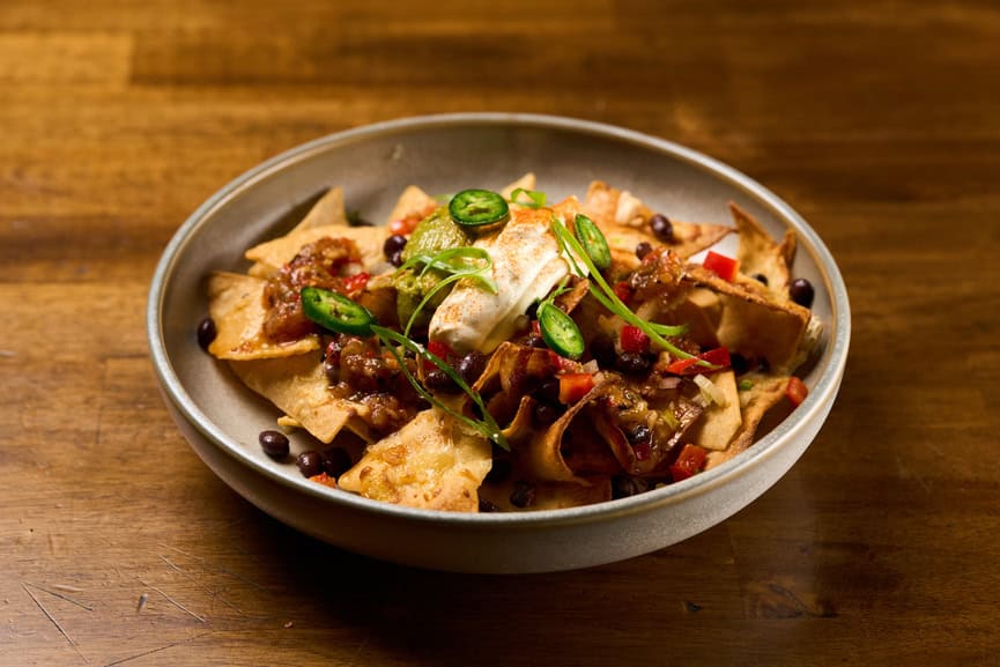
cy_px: 334
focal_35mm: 85
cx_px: 500
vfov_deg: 16.1
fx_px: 2361
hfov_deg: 23.9
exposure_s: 1/80
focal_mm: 85
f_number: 4.5
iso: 320
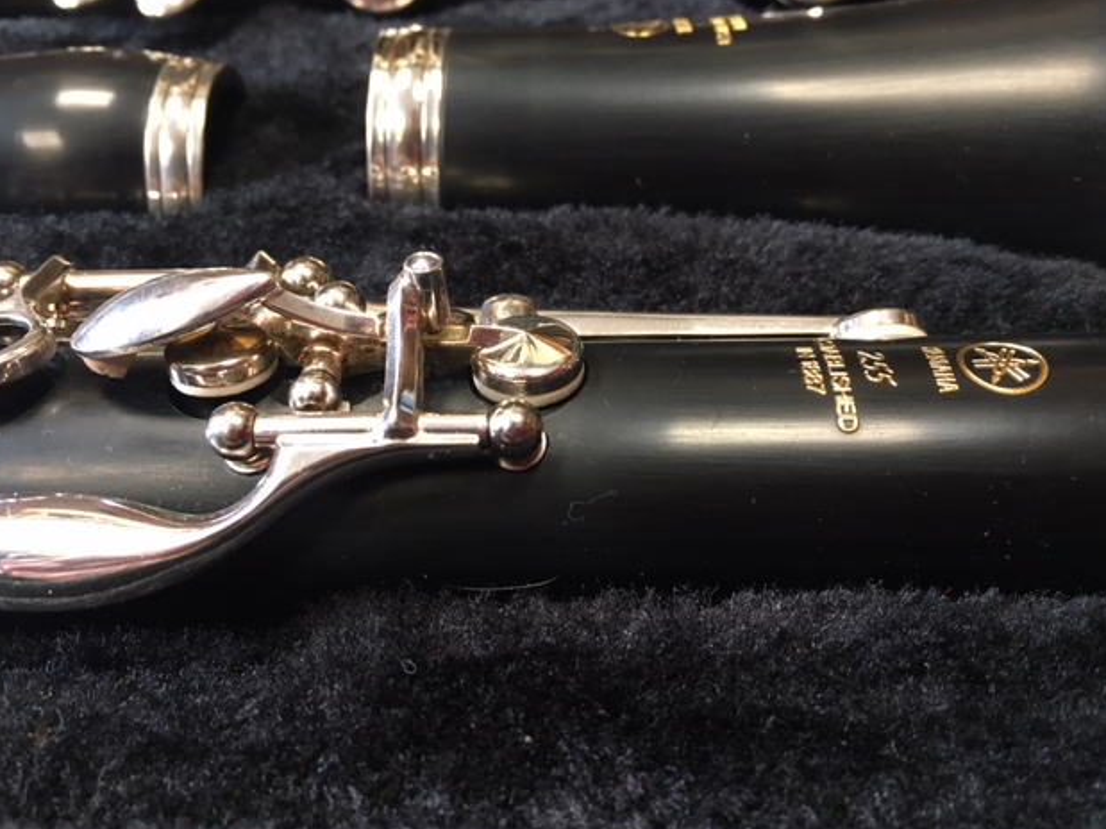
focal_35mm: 30
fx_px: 958
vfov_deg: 46.8
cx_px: 556
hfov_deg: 60.0
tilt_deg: -46.9
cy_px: 418
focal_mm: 4.15
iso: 200
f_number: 2.2
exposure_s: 1/33
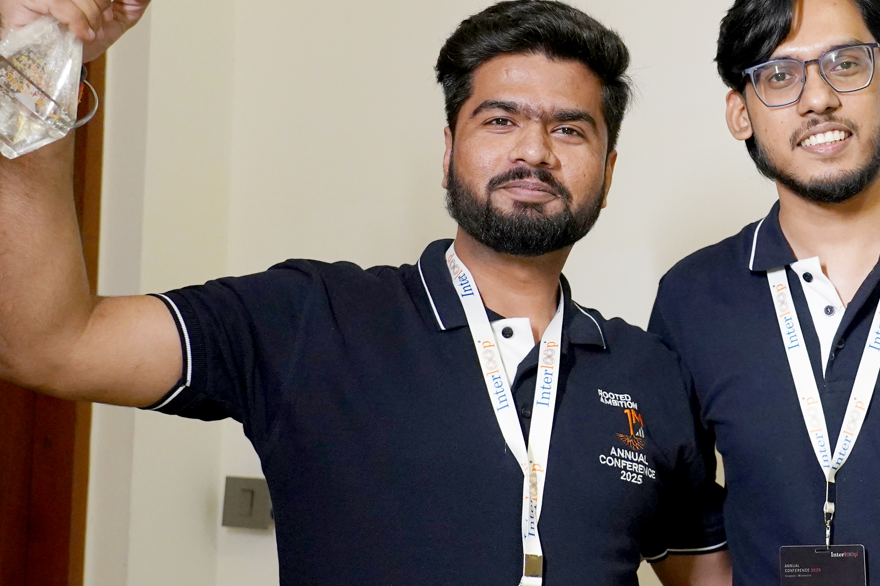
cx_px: 637
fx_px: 1295
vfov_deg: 25.5
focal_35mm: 53
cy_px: 317
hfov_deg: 36.8
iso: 4000
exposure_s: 1/160
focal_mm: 27
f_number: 4
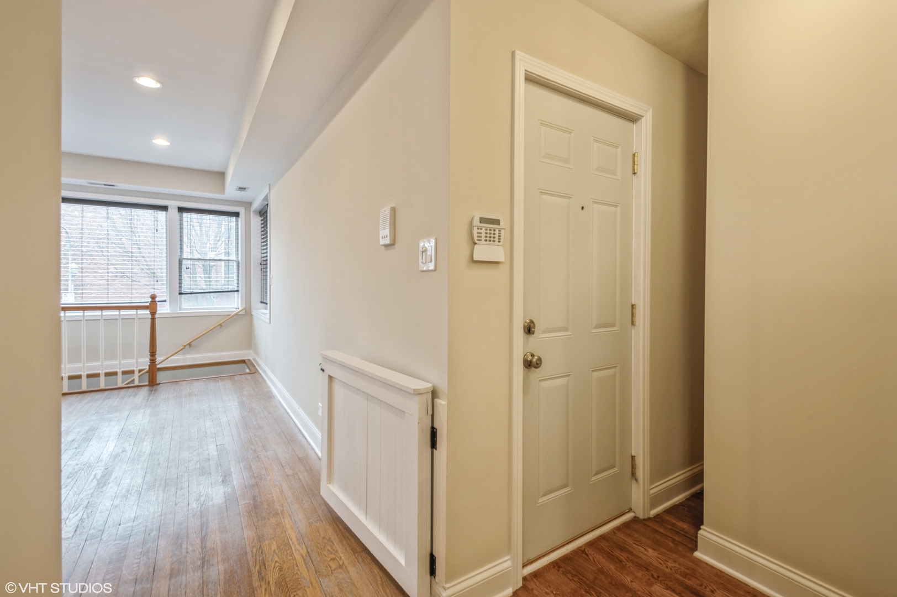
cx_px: 448
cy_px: 298
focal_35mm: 15
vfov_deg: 77.2
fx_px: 373
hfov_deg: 100.4
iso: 100
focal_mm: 10
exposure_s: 1/4
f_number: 11
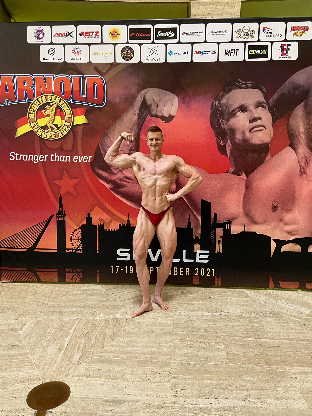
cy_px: 208
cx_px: 156
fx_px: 312
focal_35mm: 26
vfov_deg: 67.3
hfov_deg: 53.1
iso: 250
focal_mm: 4.25
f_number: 1.8
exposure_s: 1/50
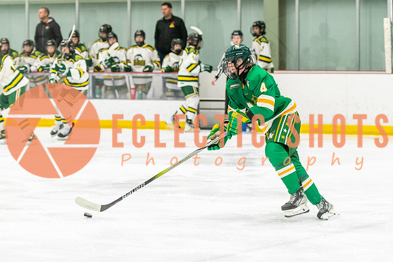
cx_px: 245
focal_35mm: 164
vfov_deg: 8.4
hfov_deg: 12.5
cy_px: 132
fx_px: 1789
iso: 3200
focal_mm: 98
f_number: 2.8
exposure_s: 1/800
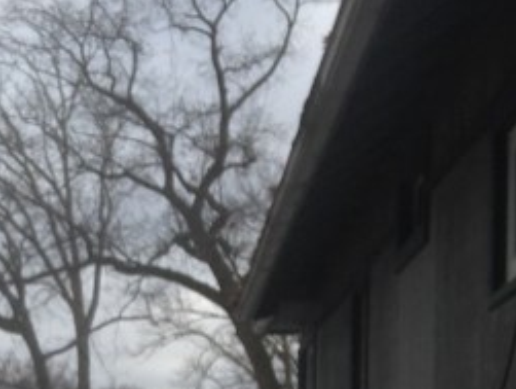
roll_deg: +1.7
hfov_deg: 17.8
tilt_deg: -2.3
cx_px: -105
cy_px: 543
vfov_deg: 13.5
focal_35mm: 105
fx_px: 1567
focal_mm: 4.12
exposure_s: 1/361
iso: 50
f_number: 2.4
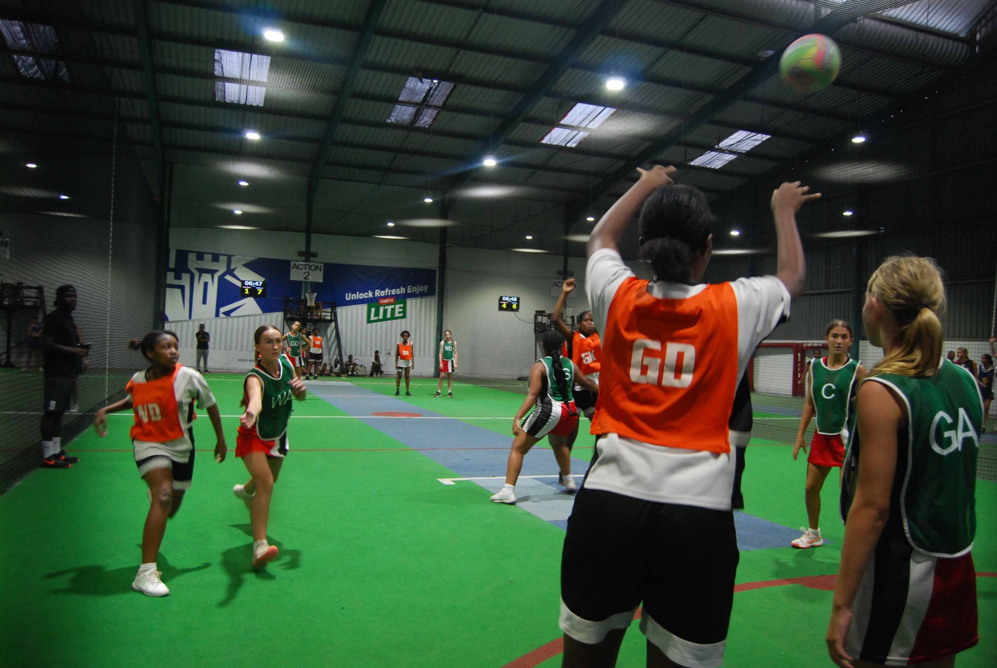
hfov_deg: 67.3
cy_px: 334
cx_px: 498
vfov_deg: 48.1
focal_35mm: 27
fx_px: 749
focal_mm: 18
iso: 720
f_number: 3.5
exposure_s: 1/60
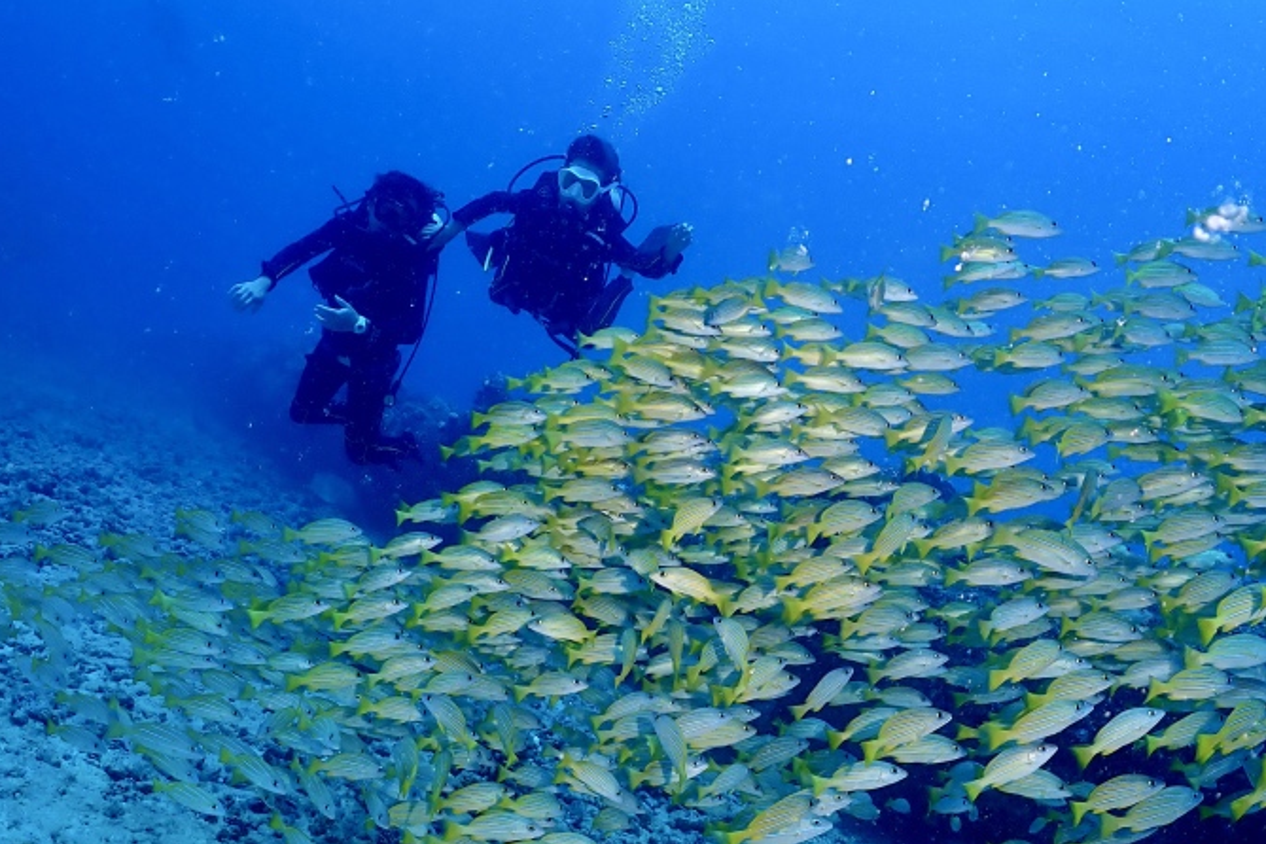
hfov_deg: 54.4
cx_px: 629
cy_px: 443
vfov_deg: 37.8
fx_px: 1231
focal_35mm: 35
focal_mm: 4.5
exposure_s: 1/400
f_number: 2.8
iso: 100
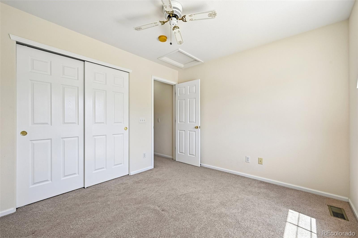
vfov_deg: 81.2
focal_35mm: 14
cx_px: 179
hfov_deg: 104.3
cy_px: 119
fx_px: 139
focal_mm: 14
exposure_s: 1/15
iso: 200
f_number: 10
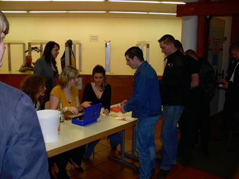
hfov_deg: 52.6
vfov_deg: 40.7
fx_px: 242
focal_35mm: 35
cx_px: 120
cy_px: 90
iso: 100
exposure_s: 1/30
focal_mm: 7.4
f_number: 2.8
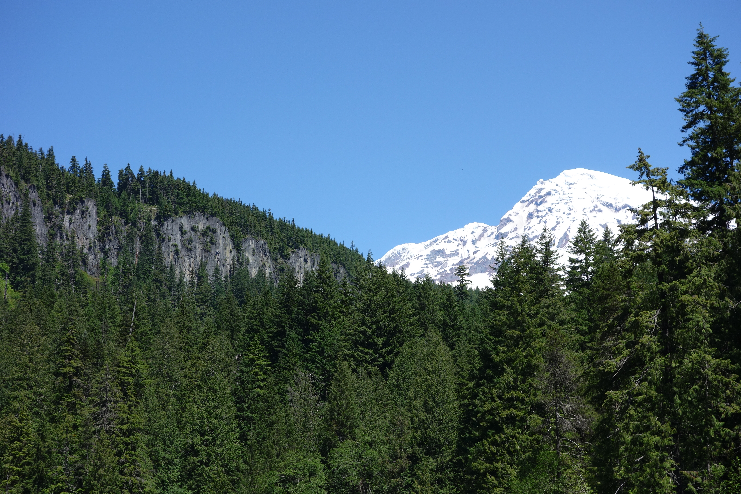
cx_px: 370
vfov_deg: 22.6
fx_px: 1235
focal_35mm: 60
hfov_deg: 33.4
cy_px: 247
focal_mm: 22.25
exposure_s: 1/500
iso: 125
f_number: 5.6
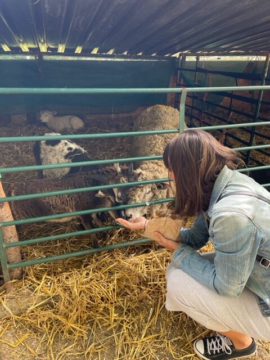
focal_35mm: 26
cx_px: 135
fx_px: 270
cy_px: 180
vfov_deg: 67.3
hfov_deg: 53.1
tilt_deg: -23.9
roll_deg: +1.2
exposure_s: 1/121
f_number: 1.6
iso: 100
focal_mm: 4.2
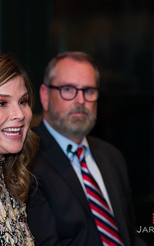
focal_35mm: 173
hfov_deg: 7.6
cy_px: 122
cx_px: 12
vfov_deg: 12.1
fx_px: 1161
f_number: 3.2
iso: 1600
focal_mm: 112
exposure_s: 1/125
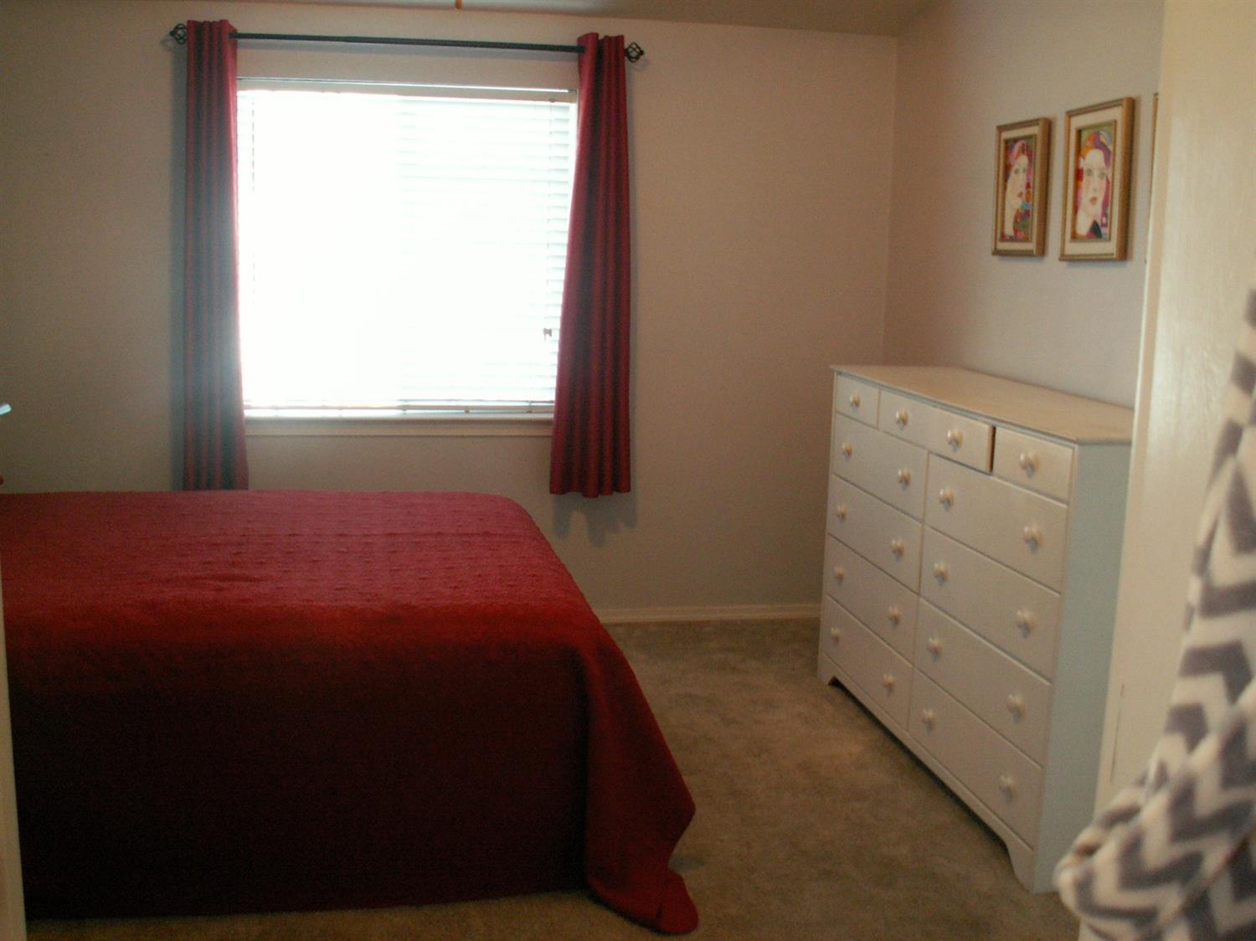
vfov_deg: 40.7
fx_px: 1270
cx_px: 628
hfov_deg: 52.6
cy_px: 470
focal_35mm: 35
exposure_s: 1/15
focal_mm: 5.86
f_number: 2.8
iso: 160
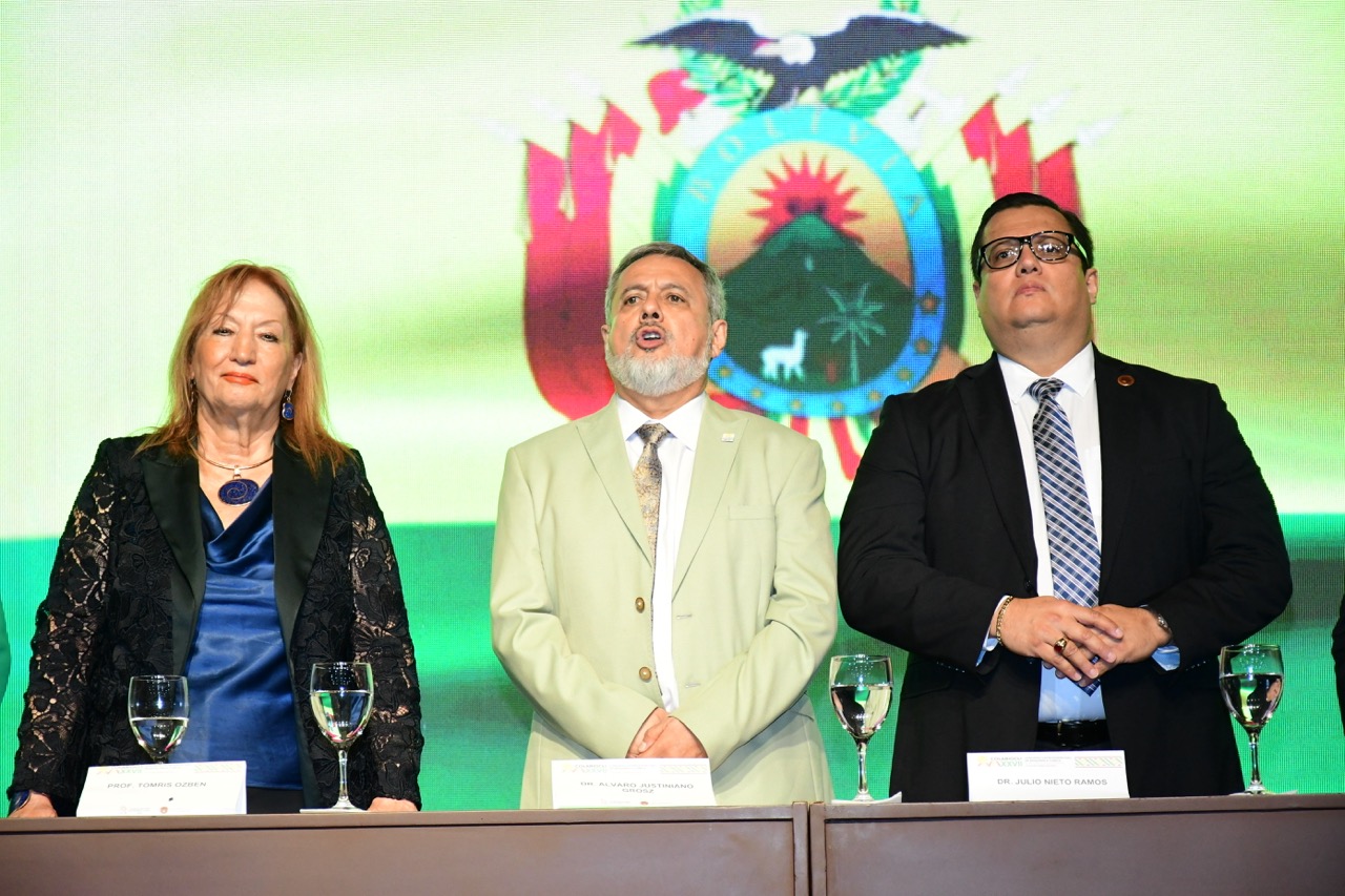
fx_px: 4184
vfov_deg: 12.2
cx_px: 672
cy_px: 448
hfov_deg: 18.3
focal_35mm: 112
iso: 2500
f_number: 5.6
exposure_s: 1/200
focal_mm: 75
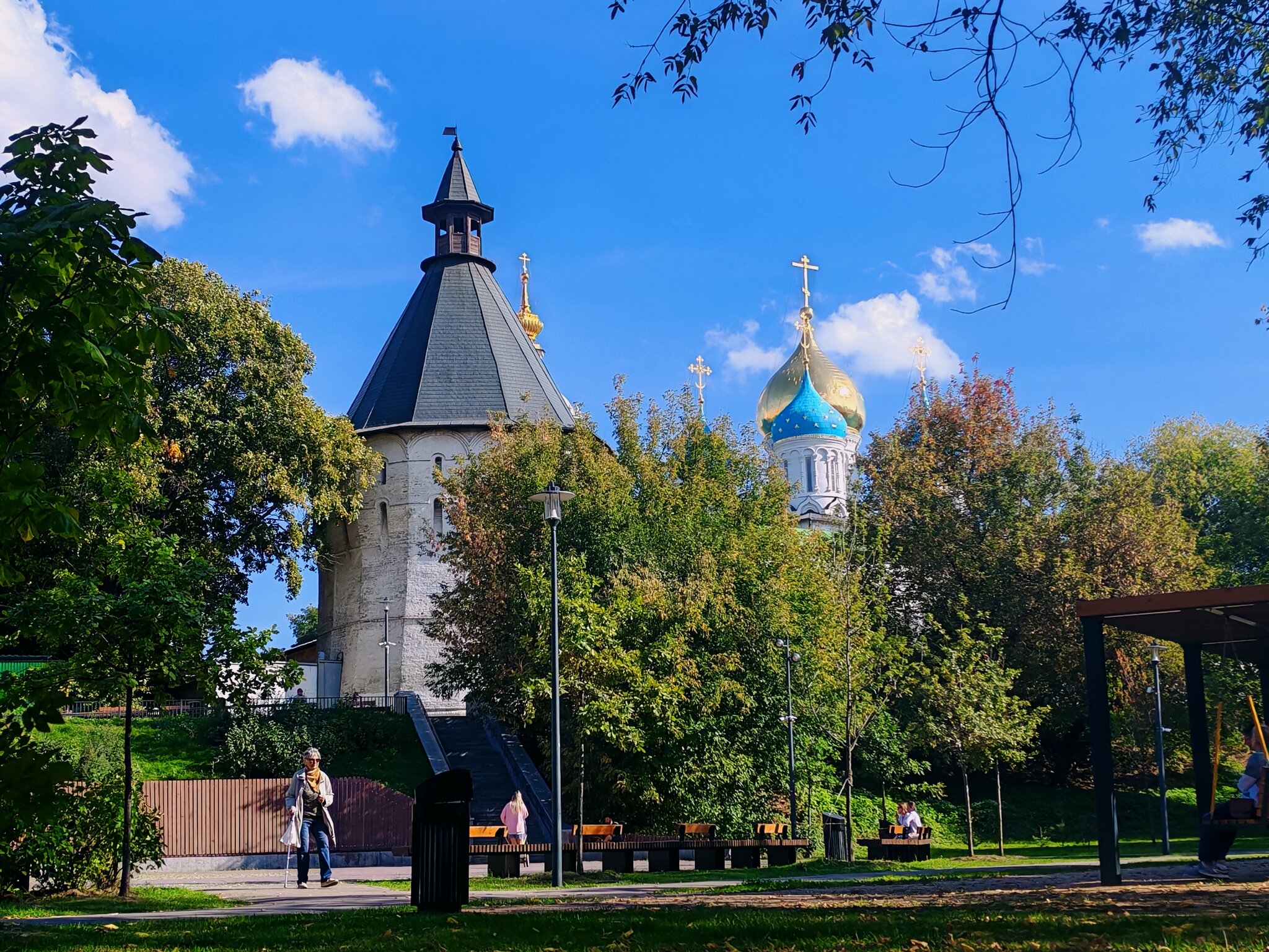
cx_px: 634
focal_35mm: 48
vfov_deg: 30.3
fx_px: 1760
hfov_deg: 39.6
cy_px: 476
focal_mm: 5.52
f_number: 1.95
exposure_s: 1/1700
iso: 50
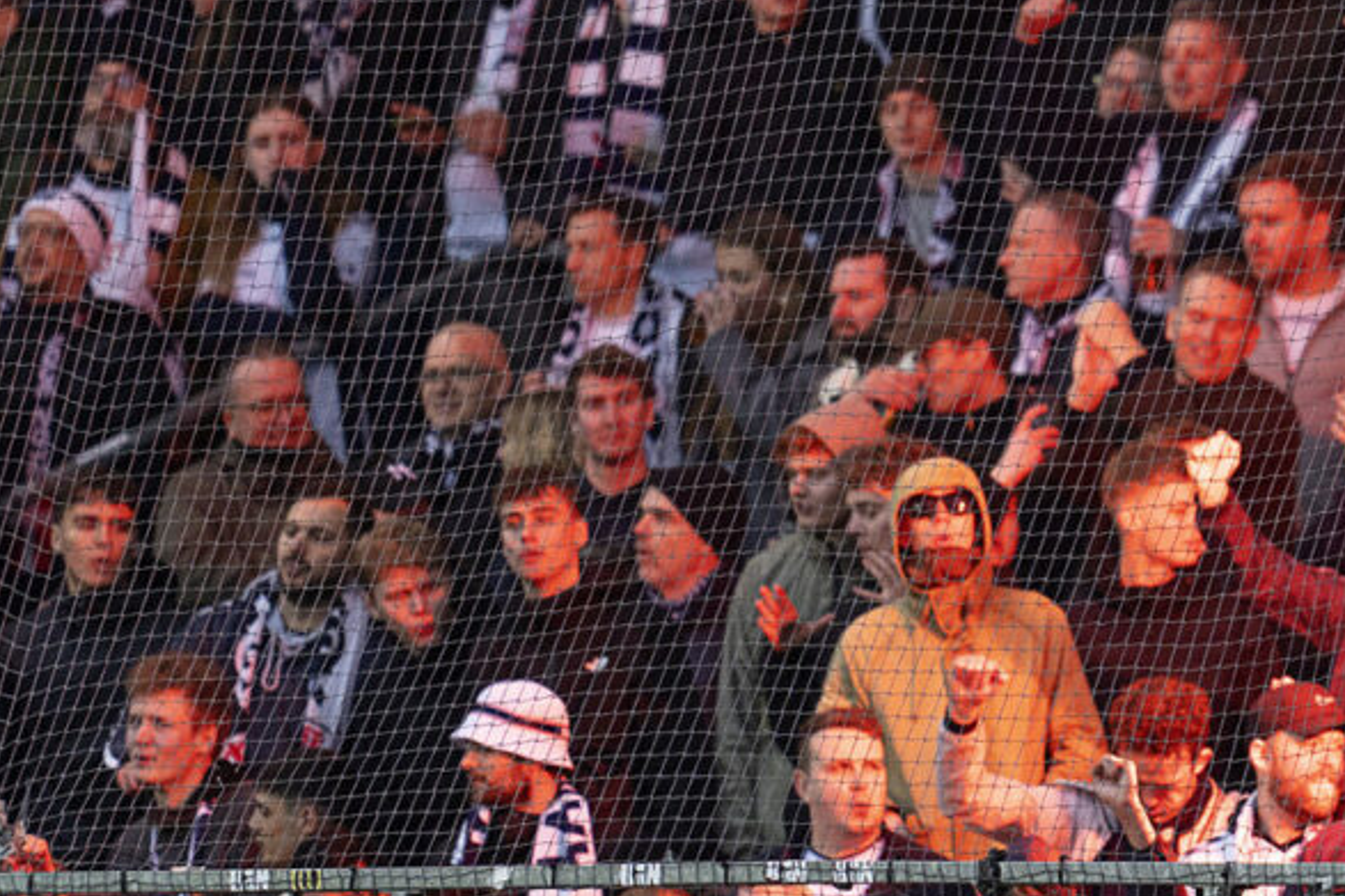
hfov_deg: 2.0
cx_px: 1606
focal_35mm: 1047
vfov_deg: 1.3
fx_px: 39104
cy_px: 339
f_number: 2.8
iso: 1000
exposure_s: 1/1250
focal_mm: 400
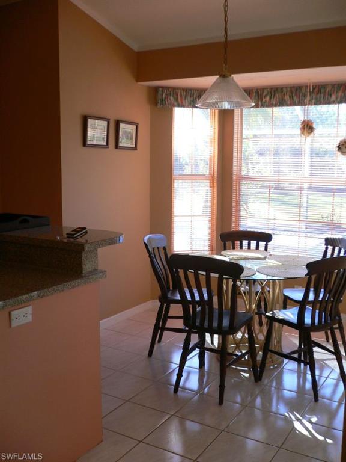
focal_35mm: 35
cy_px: 231
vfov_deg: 52.6
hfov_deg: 40.7
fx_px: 466
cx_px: 173
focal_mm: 5.8
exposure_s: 1/30
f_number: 2.8
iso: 100
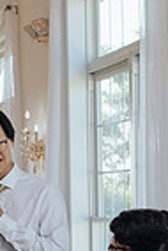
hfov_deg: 8.0
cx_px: 110
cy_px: 319
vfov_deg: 11.7
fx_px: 1194
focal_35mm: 171
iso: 100
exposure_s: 1/200
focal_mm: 35
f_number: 3.2
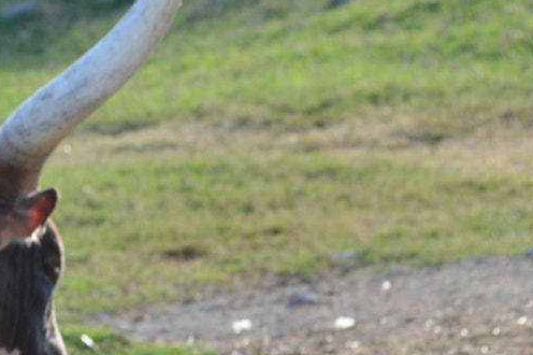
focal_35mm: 446
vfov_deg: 3.1
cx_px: -366
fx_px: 6599
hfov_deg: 4.6
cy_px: 270
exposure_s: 1/500
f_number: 5.6
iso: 200
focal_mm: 72
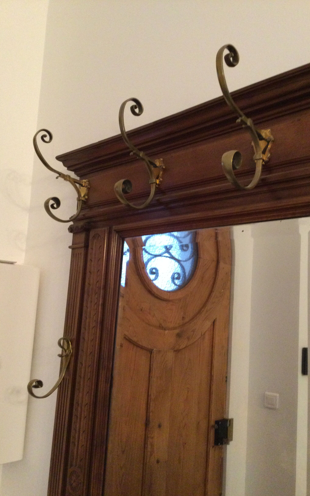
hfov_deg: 38.3
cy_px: 249
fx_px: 446
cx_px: 174
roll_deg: -2.9
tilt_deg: +7.3
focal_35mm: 33
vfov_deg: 58.1
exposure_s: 1/17
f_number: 2.4
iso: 250
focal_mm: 3.3
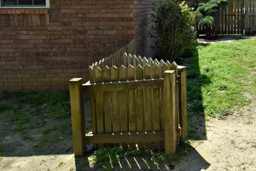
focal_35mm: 31
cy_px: 19
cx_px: 208
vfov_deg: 39.5
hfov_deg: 55.6
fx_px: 220
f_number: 9
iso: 200
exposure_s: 1/320
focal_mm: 10
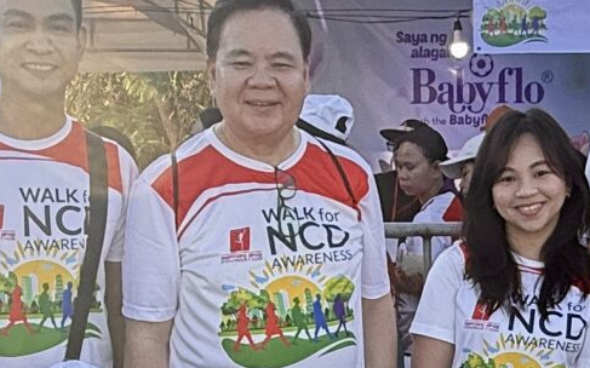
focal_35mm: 78
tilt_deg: -12.3
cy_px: 419
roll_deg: +0.1
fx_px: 1254
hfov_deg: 25.9
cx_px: 487
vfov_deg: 16.2
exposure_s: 1/518
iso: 64
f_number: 2.2
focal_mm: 2.22
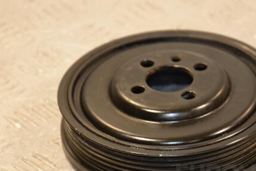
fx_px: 1584
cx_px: 165
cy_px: 93
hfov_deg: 9.2
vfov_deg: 6.2
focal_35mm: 223
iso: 800
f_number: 5.6
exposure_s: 1/100
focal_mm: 105
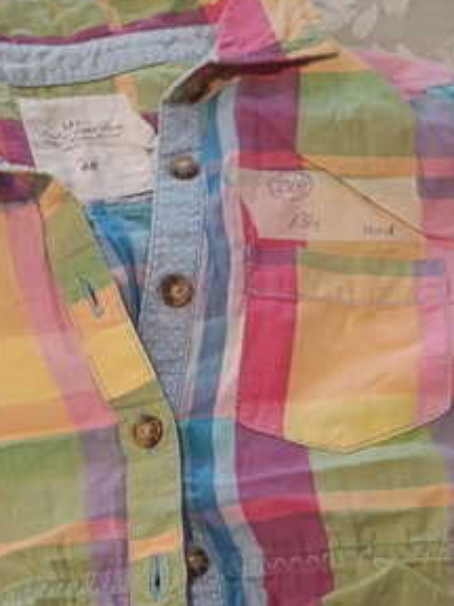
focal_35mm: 69
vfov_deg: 27.8
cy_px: 451
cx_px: 120
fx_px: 1207
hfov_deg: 21.2
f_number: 1.7
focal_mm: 5.27
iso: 1250
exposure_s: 1/50
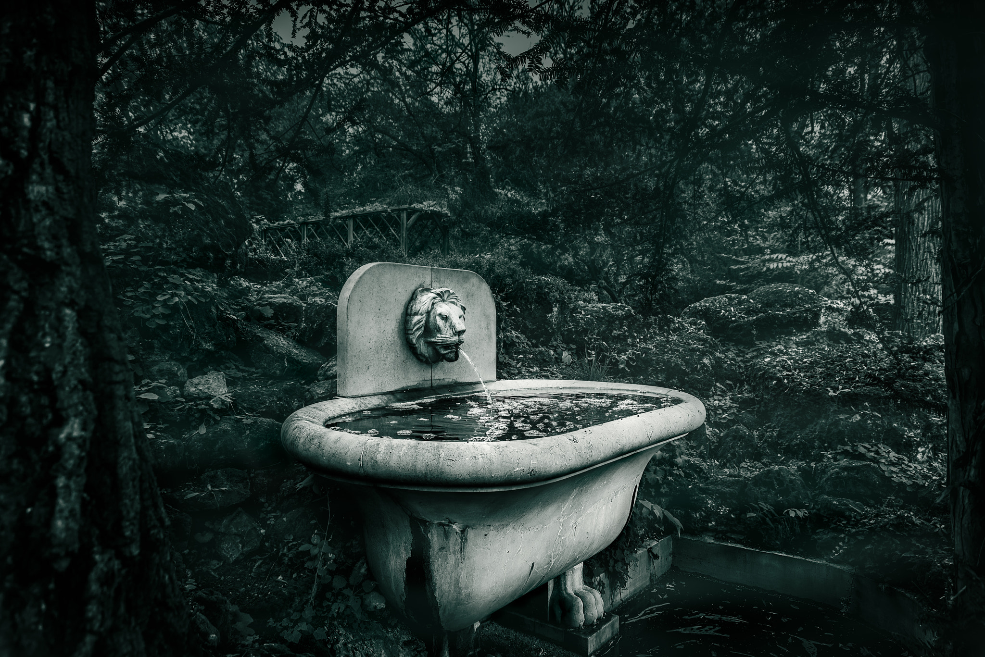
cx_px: 492
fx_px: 657
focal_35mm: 24
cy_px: 328
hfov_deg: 73.7
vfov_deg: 53.2
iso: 640
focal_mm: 24
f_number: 5.6
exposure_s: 1/200
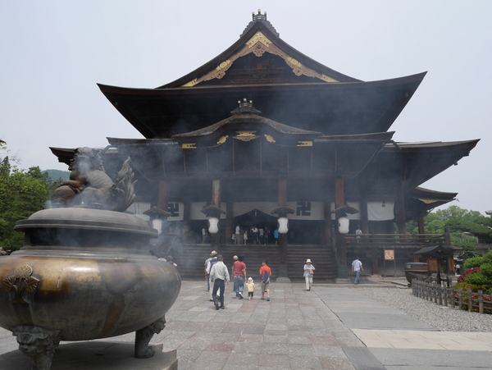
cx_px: 246
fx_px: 341
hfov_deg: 71.6
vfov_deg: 56.9
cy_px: 185
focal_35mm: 24
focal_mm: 12
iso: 200
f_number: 8
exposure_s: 1/400
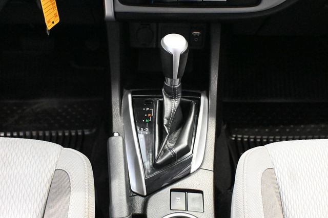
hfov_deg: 40.6
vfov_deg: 27.6
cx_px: 164
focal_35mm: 49
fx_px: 444
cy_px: 109
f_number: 5
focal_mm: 32.5
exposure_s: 1/40
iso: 12800
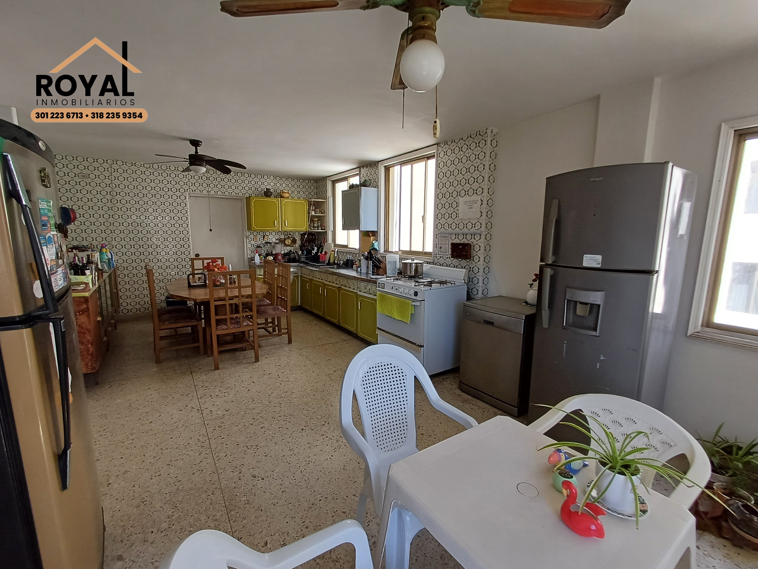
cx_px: 379
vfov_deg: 78.1
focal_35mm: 16
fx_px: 350
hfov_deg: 94.5
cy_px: 284
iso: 64
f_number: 2.2
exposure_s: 1/120
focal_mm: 1.64
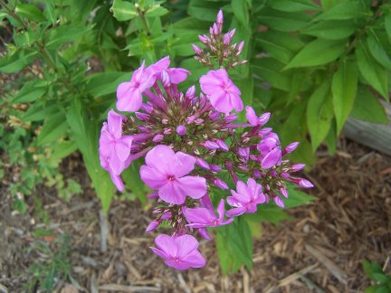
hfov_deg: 49.0
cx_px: 196
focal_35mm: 38
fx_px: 429
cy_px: 146
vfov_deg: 37.7
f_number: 2.8
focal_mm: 6.3
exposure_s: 1/320
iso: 80
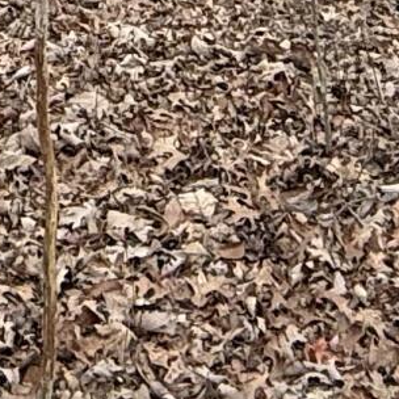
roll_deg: +1.4
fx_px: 1591
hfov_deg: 14.3
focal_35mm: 122
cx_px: 122
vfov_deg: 11.2
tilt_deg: -0.3
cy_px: -640
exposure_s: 1/99
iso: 64
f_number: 2.2
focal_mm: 2.22
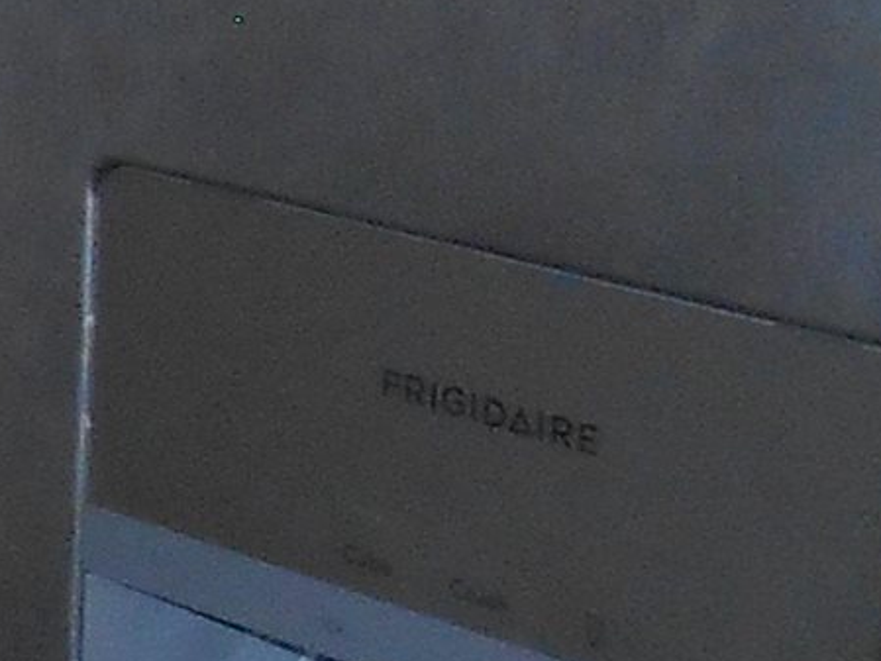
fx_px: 4531
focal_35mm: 178
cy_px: -114
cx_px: -1946
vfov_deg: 8.3
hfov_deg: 8.7
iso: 250
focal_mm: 4.6
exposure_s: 1/25
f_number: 3.5
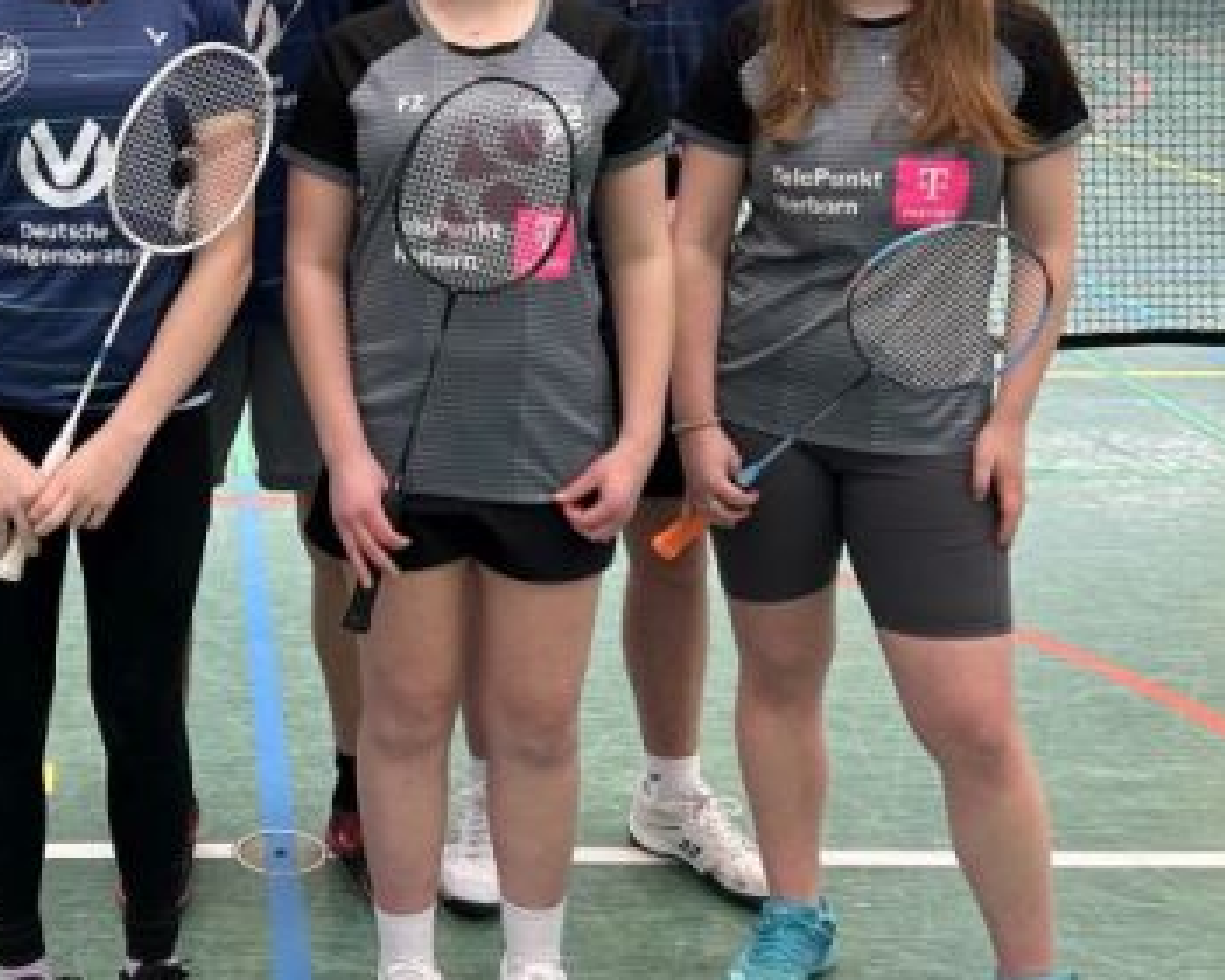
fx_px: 2103
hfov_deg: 31.1
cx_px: 144
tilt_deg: -12.4
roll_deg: +1.0
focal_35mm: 58
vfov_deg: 26.0
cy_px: 294
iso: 100
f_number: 1.5
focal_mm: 5.7
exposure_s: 1/50
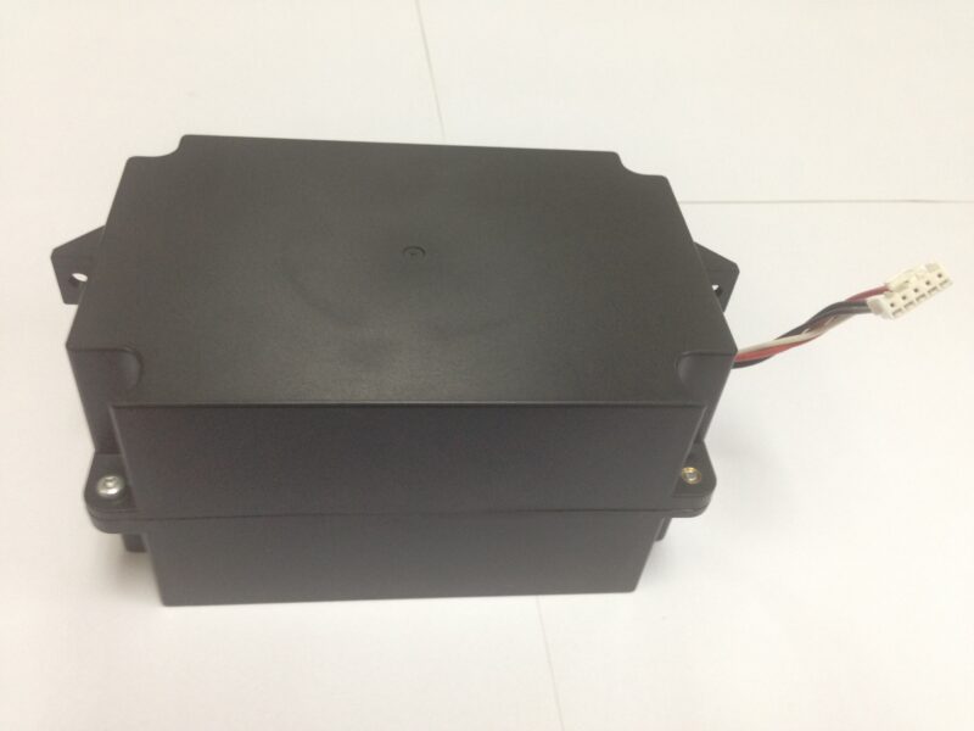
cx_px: 487
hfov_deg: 55.4
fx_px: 929
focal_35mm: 33
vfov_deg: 42.9
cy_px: 366
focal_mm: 4.12
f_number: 2.4
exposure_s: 1/20
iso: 100
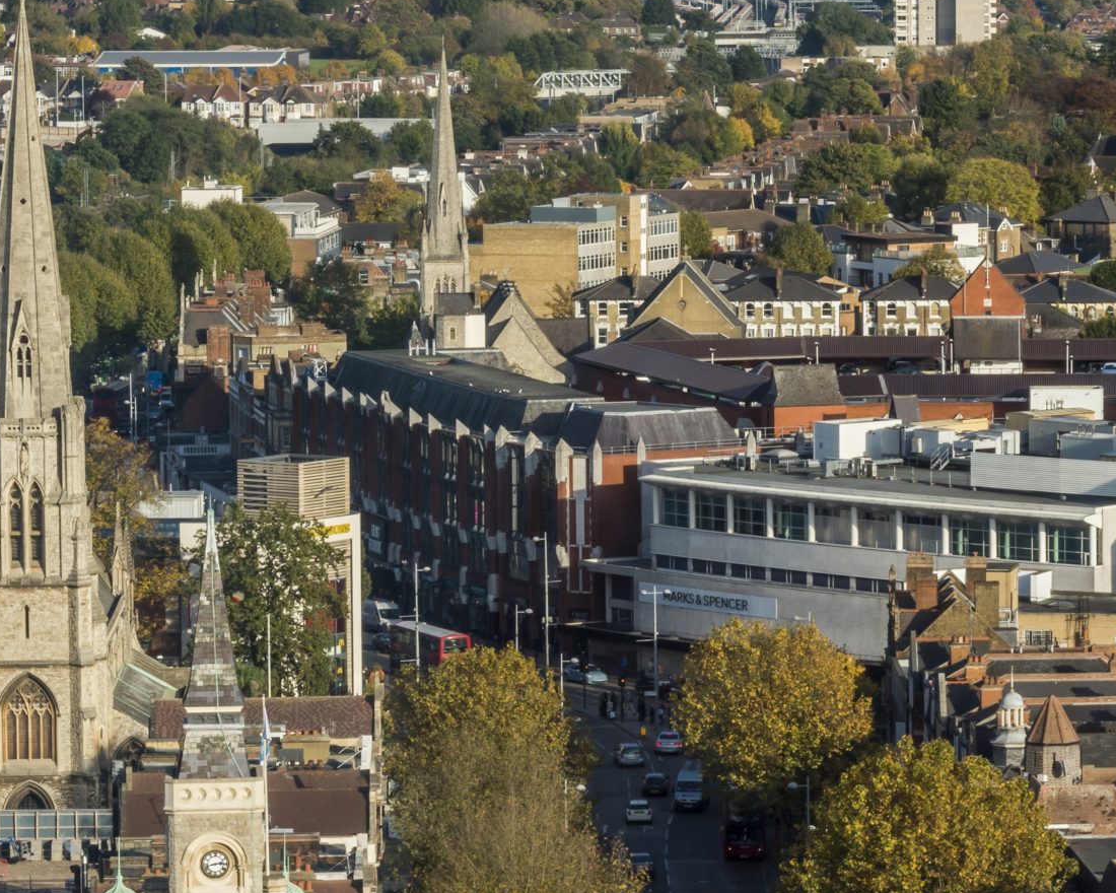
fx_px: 6639
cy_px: 368
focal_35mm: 201
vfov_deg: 7.7
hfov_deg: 9.6
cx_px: 978
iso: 100
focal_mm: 92
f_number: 22
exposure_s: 1/15
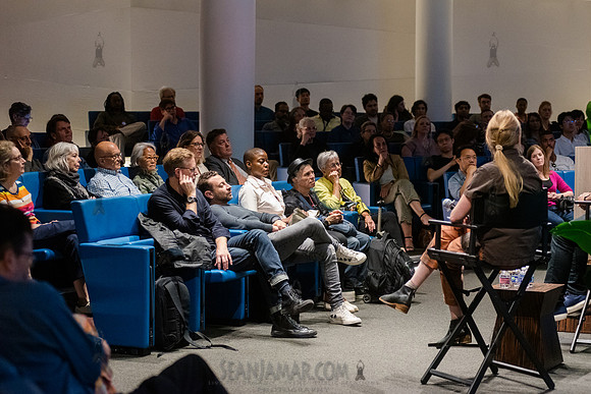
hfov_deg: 25.2
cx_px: 296
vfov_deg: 16.9
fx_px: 1325
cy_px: 197
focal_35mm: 81
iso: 6400
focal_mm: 80
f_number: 3.5
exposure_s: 1/200
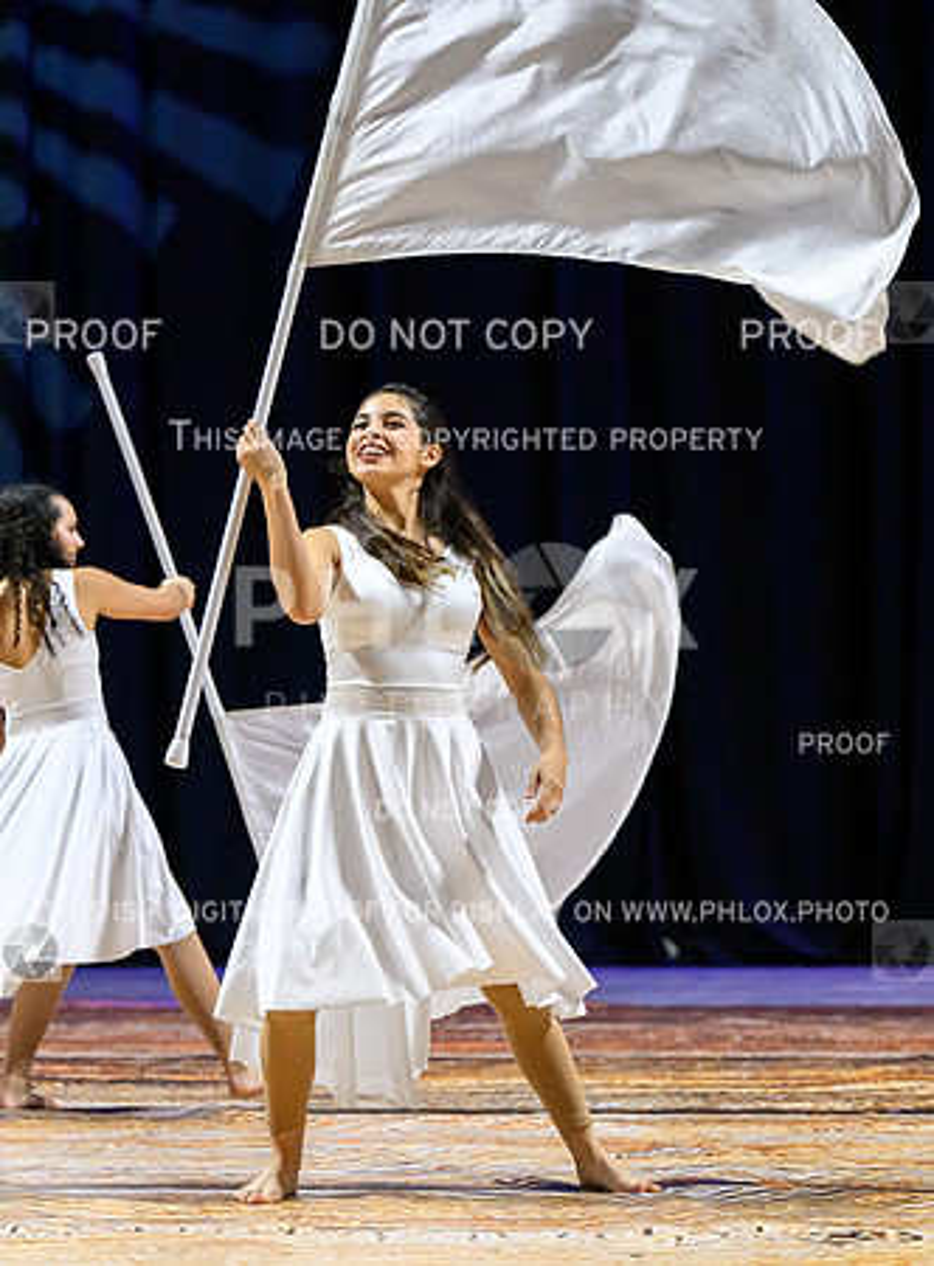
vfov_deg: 14.2
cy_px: 757
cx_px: 197
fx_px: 5073
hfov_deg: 10.5
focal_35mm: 140
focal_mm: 80
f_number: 2.8
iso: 4000
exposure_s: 1/1000
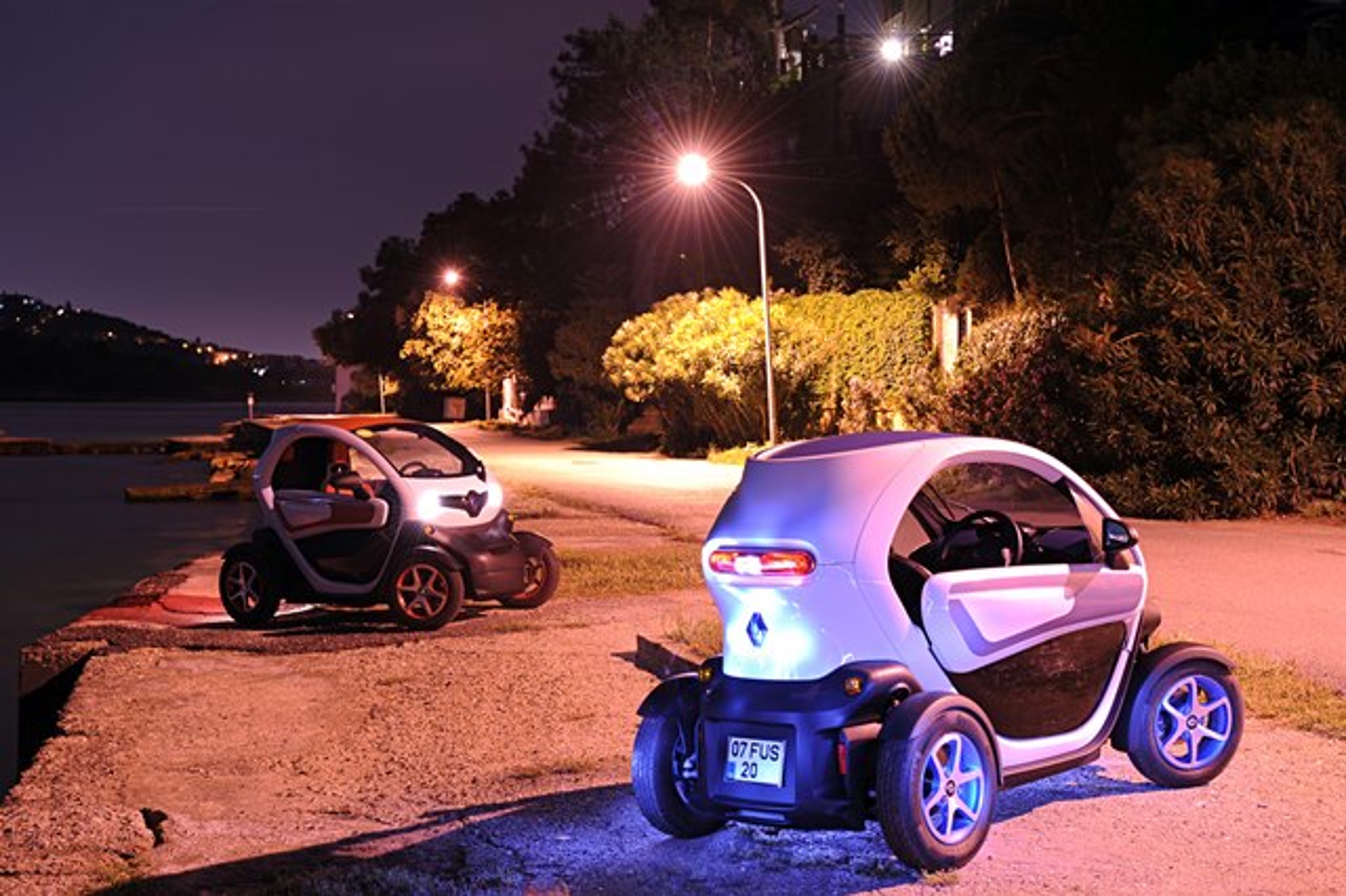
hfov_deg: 34.5
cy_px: 448
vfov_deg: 23.4
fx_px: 2167
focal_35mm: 58
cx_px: 673
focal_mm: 58
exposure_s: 30
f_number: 6.3
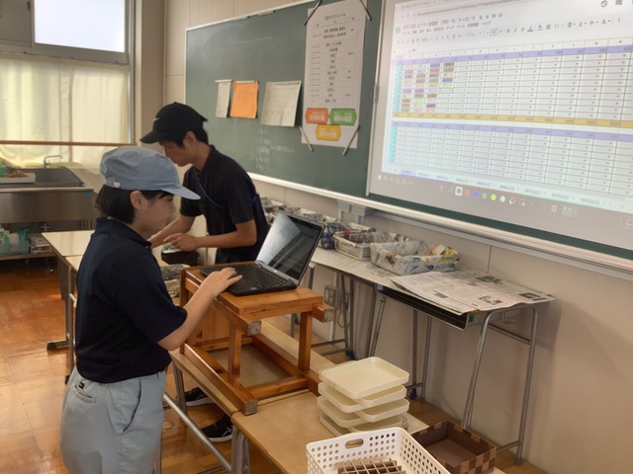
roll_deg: -2.8
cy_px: 237
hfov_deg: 58.4
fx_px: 567
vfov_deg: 45.4
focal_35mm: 31
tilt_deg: -11.9
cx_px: 316
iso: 50
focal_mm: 3.3
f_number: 2.4
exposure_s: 1/100
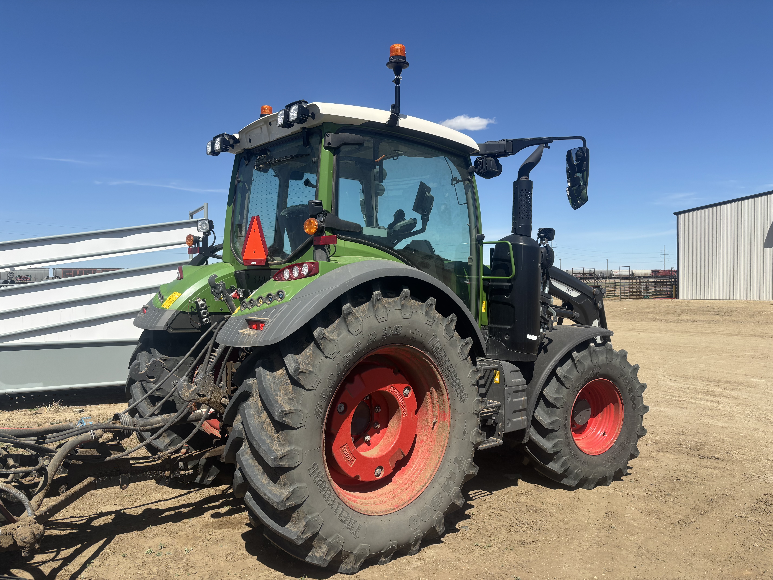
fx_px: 581
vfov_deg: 53.1
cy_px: 290
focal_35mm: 26
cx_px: 386
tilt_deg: -0.1
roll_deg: +0.2
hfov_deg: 67.3
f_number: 1.6
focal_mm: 5.96
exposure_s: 1/3413
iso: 50
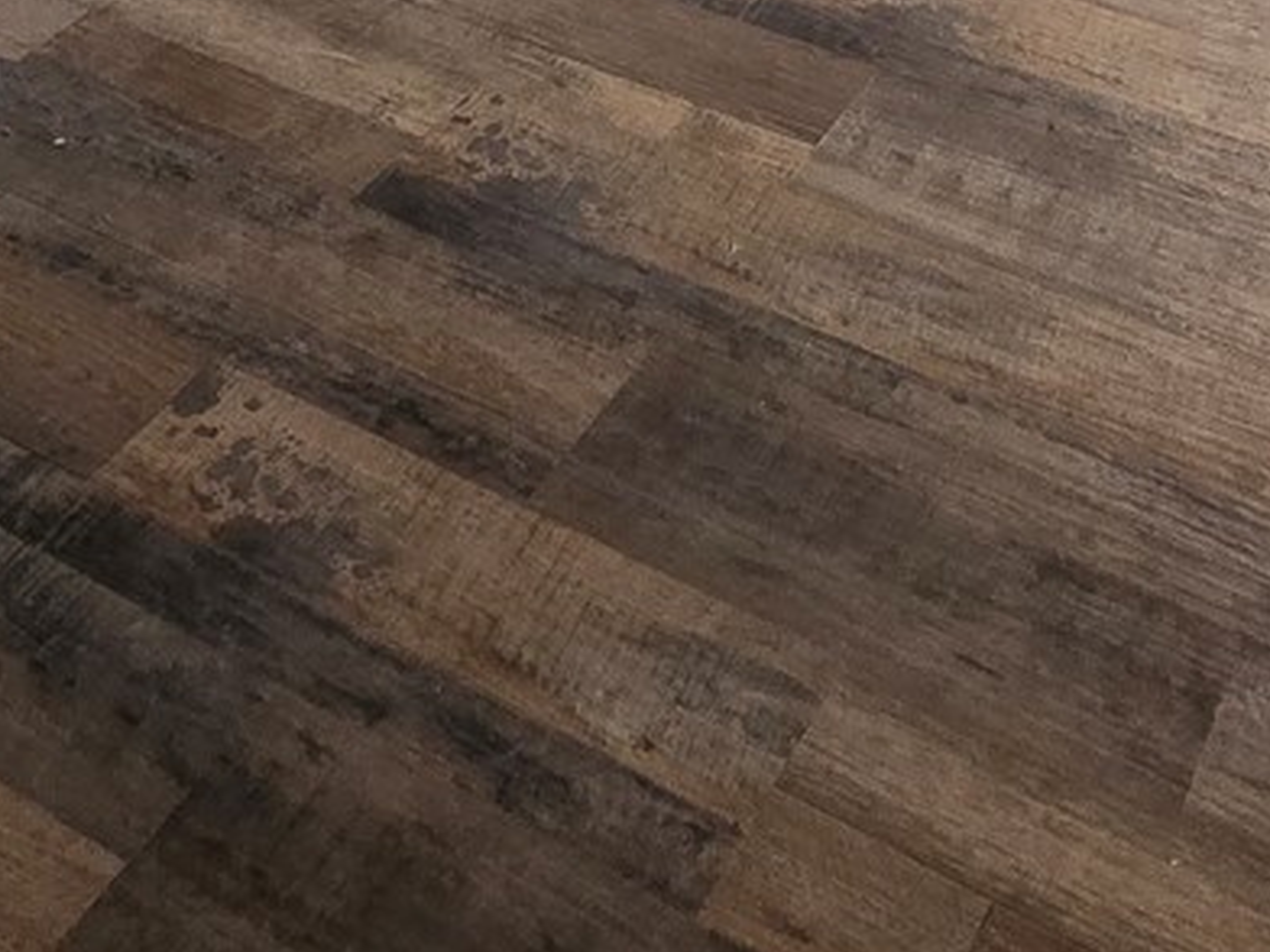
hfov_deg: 35.6
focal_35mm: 53
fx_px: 1944
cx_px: 891
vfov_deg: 18.0
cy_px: -984
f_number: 2.2
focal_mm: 2.2
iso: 160
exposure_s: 1/60
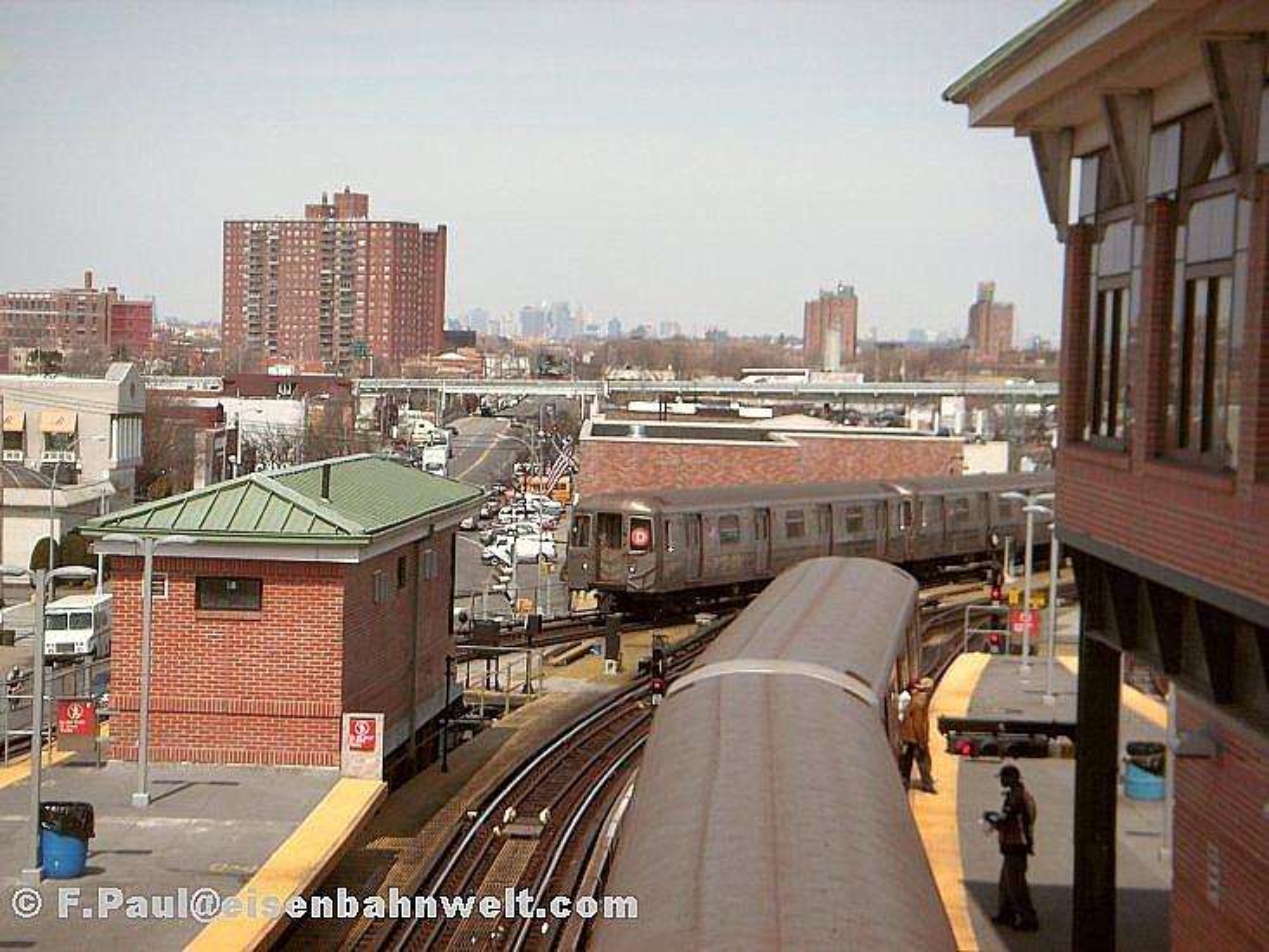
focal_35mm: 84
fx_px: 3080
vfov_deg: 17.6
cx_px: 634
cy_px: 476
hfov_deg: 23.3
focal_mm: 14
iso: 100
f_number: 4
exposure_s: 1/1000
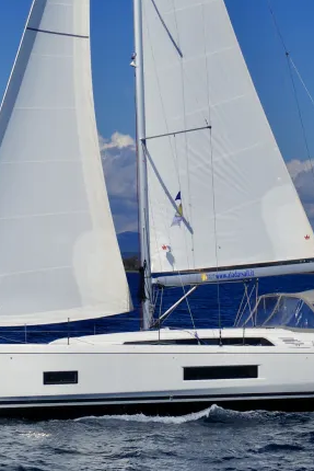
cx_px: 168
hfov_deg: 12.1
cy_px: -9
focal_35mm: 113
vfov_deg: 17.6
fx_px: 1477
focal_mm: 36
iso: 200
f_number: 11
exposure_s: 1/1250
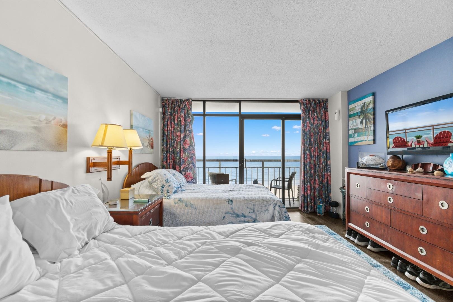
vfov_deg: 77.3
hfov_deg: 100.4
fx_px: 189
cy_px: 151
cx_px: 226
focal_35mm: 15
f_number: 4.5
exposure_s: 1/50
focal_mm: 10
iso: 100
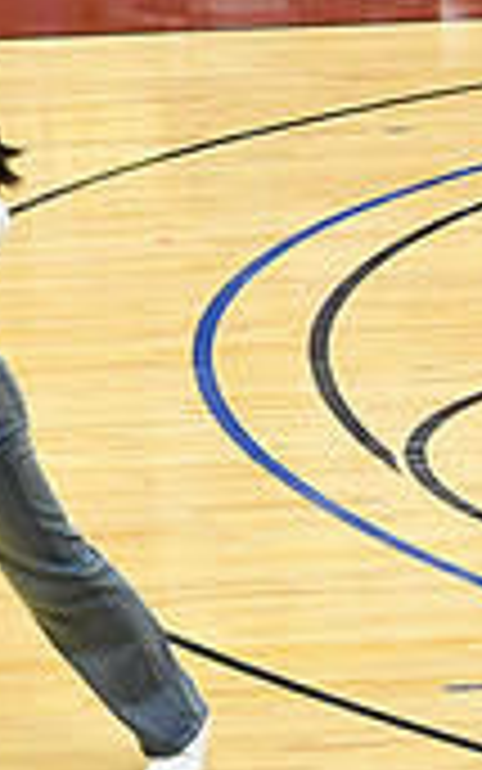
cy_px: 362
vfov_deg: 5.8
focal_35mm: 364
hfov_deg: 3.5
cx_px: -784
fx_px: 7644
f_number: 4
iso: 5000
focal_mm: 70
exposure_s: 1/250
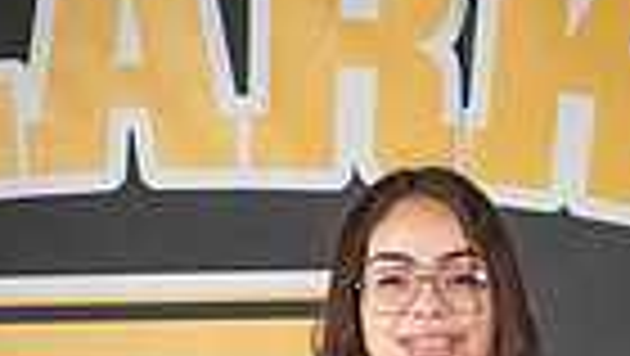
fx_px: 3929
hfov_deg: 9.2
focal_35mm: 235
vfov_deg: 5.0
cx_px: 439
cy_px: 870
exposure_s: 1/125
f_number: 9
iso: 100
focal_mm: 70
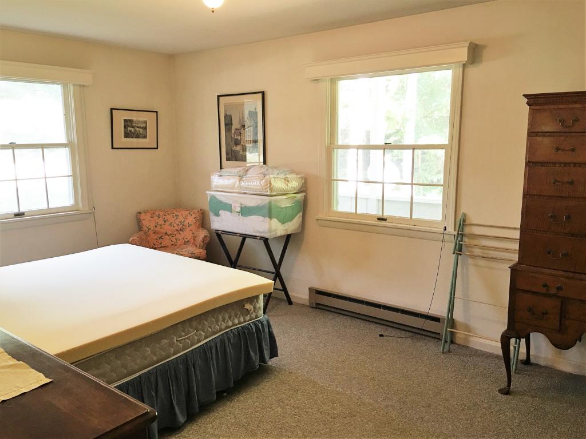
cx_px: 293
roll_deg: +0.9
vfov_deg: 48.2
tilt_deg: -8.1
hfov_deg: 61.7
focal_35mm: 29
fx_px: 491
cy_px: 220
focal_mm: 4.15
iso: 32
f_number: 2.2
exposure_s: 1/15
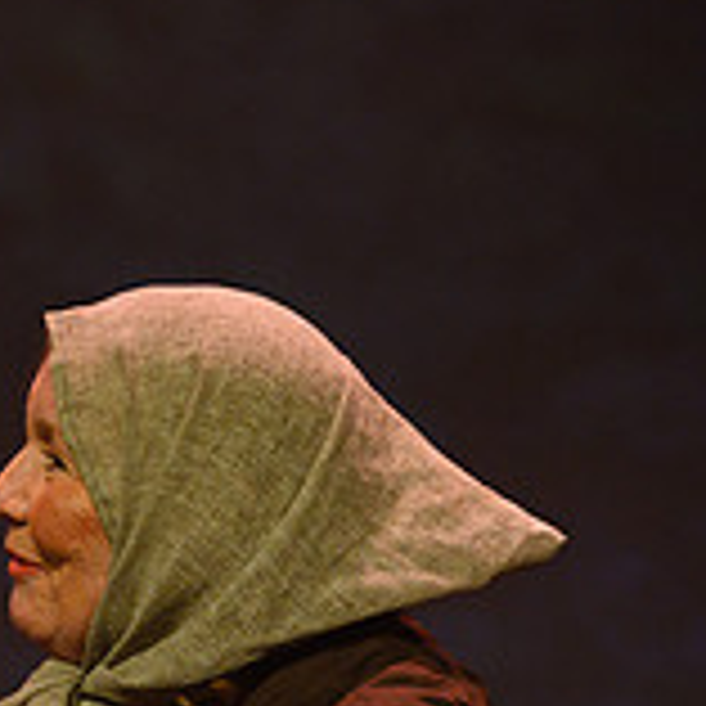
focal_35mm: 424
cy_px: 695
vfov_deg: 4.1
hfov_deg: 4.1
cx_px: -418
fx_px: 9784
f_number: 3.5
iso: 1250
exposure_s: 1/160
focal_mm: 135
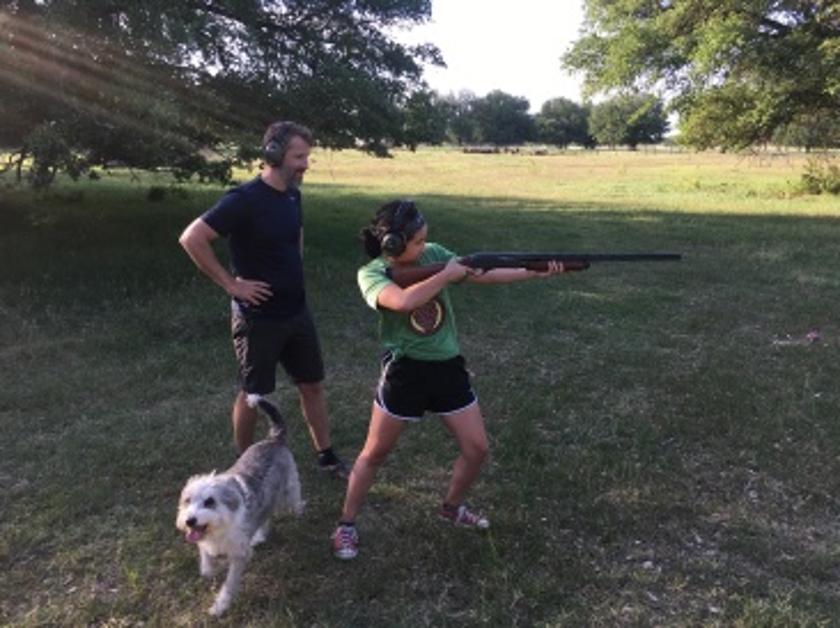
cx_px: 420
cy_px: 314
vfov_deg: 48.2
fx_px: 703
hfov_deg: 61.7
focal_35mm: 29
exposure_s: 1/200
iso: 25
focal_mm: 4.15
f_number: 2.2
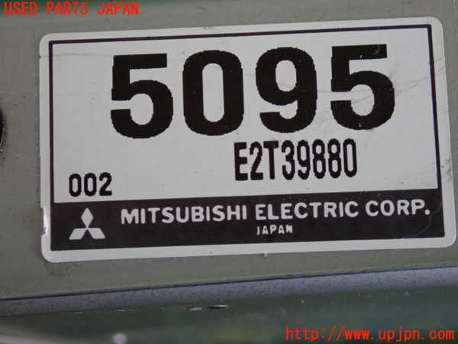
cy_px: 172
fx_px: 1164
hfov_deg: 22.3
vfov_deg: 16.8
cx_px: 229
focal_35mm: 88
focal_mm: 15.66
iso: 800
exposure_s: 1/100
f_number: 4.5
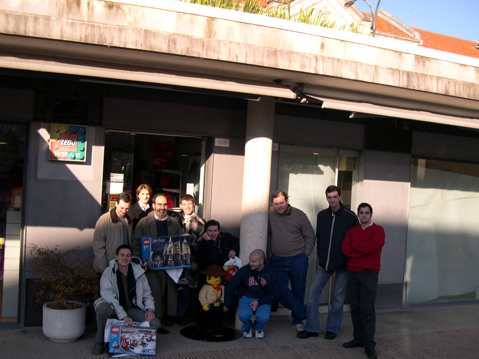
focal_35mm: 38
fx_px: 526
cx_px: 240
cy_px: 180
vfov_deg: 37.7
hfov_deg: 49.0
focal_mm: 8
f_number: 2.8
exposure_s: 1/596
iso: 100
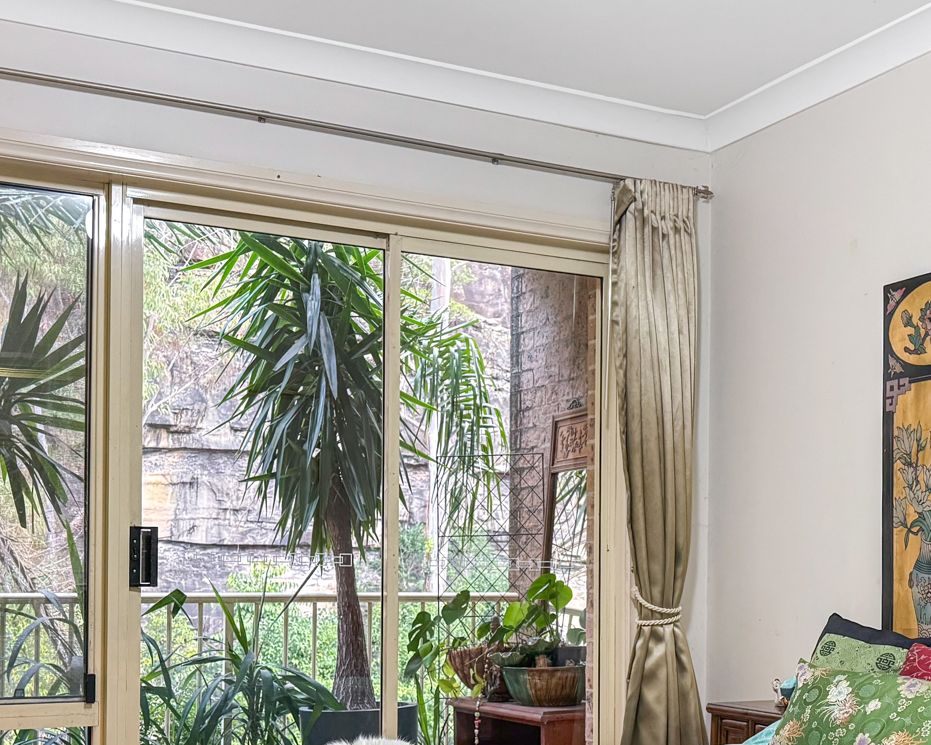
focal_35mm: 49
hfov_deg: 37.6
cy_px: 551
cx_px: 628
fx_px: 1350
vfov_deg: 30.4
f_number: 1.8
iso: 500
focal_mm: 6.76
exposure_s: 1/50
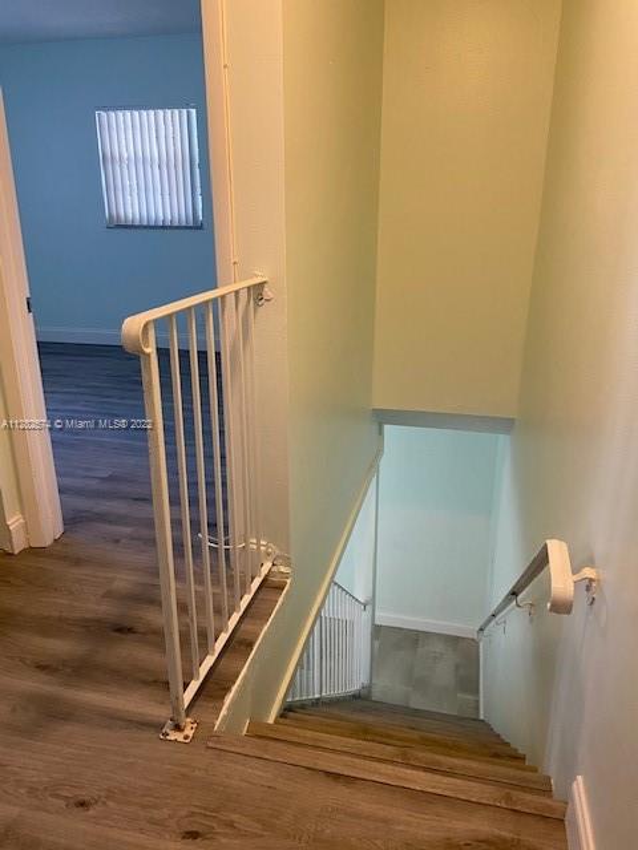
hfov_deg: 53.1
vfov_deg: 67.3
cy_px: 425
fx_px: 639
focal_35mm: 26
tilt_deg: -18.1
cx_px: 319
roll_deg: +0.6
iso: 200
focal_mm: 4.25
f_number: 1.8
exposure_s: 1/60
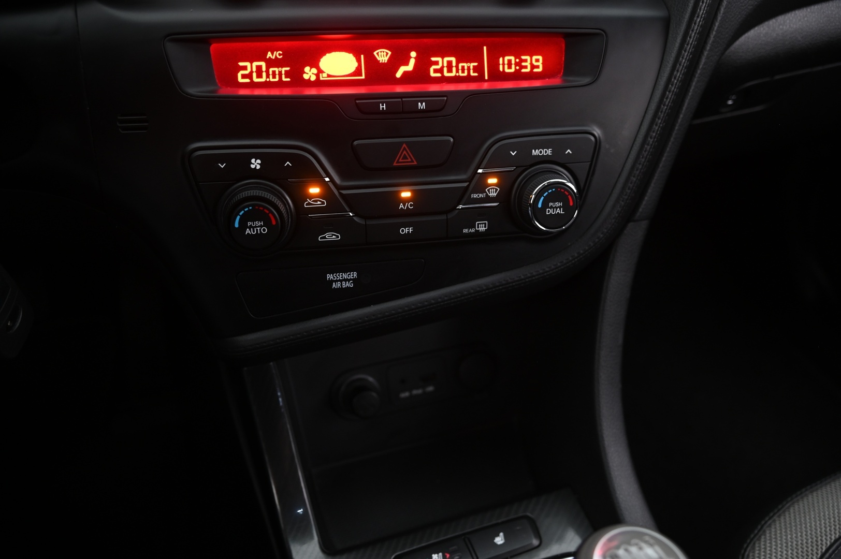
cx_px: 420
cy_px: 280
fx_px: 724
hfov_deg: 60.3
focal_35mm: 31
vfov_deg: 42.3
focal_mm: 31
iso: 1000
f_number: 4
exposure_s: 1/6
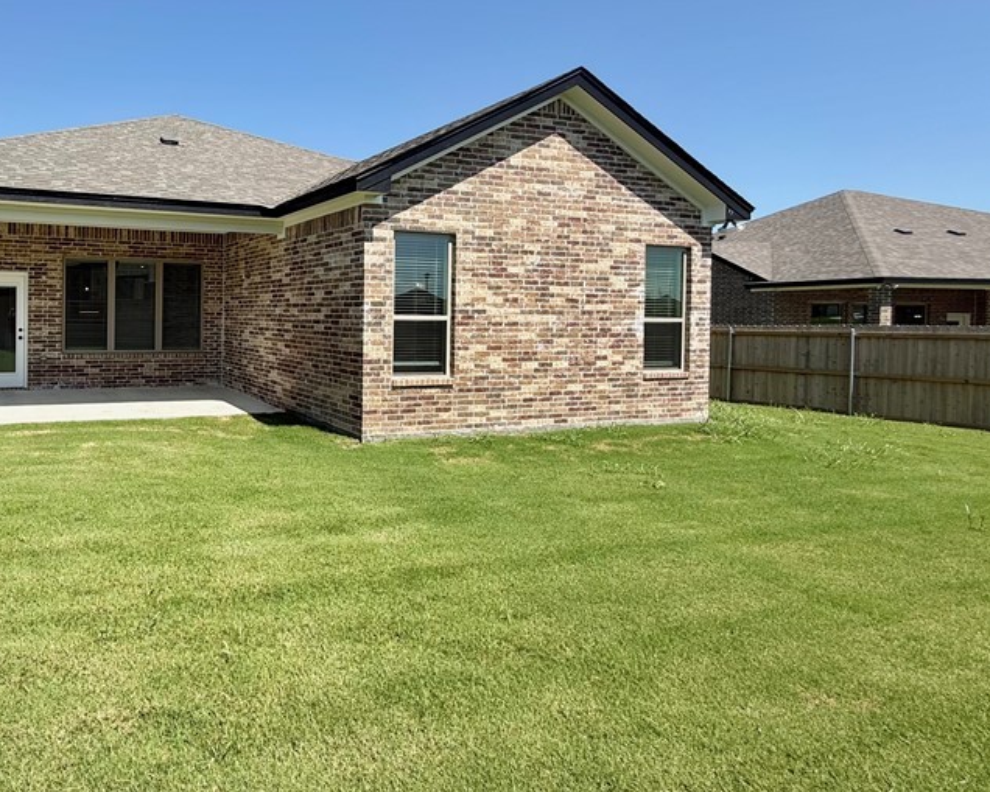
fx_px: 645
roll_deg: -1.1
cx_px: 213
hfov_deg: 68.6
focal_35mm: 22
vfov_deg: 62.6
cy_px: 321
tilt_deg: -0.3
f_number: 2.2
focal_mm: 2.22
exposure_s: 1/686
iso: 20
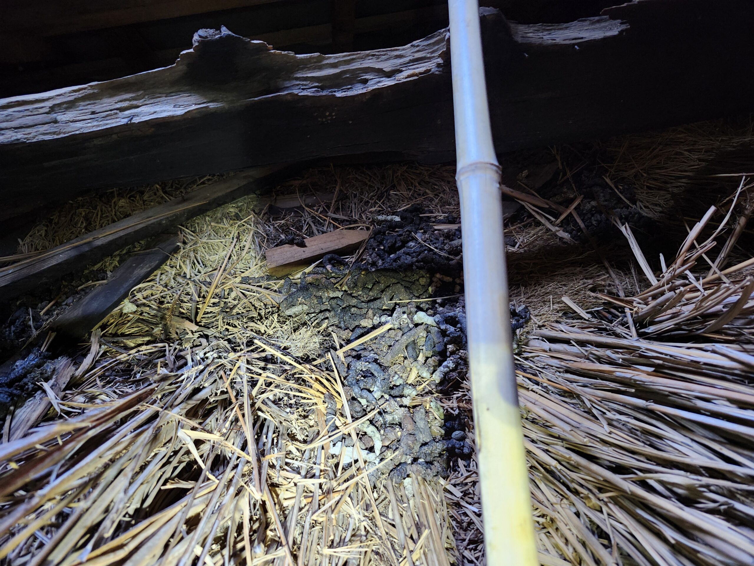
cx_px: 377
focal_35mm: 23
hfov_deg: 73.9
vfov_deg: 58.9
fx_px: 501
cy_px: 283
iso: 640
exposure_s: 1/33.3
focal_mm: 5.54
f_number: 1.8
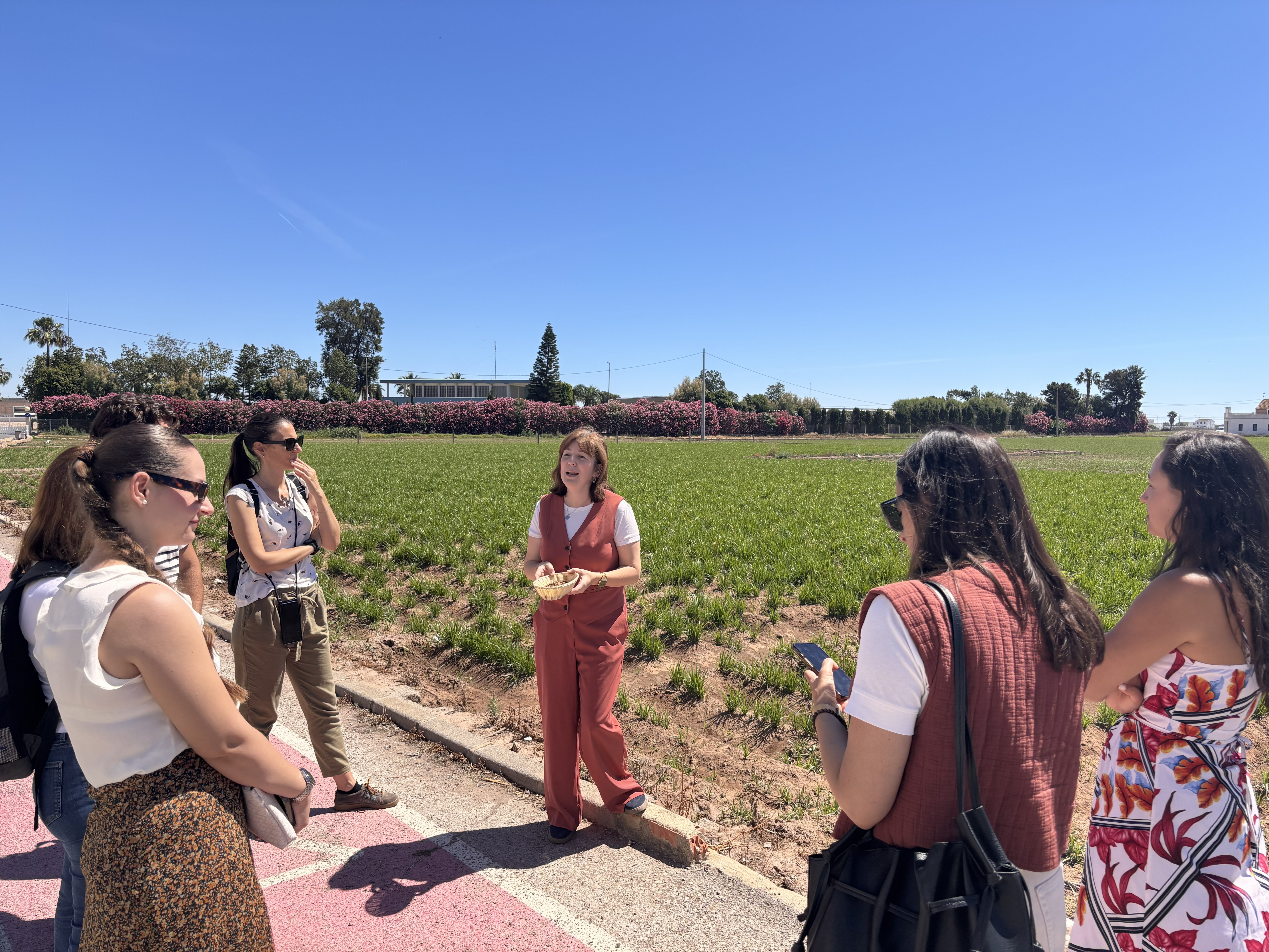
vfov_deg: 53.1
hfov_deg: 67.3
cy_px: 476
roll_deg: +0.0
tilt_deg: -4.5
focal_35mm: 26
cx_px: 634
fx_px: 953
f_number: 1.6
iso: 50
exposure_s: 1/3413
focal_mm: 5.96
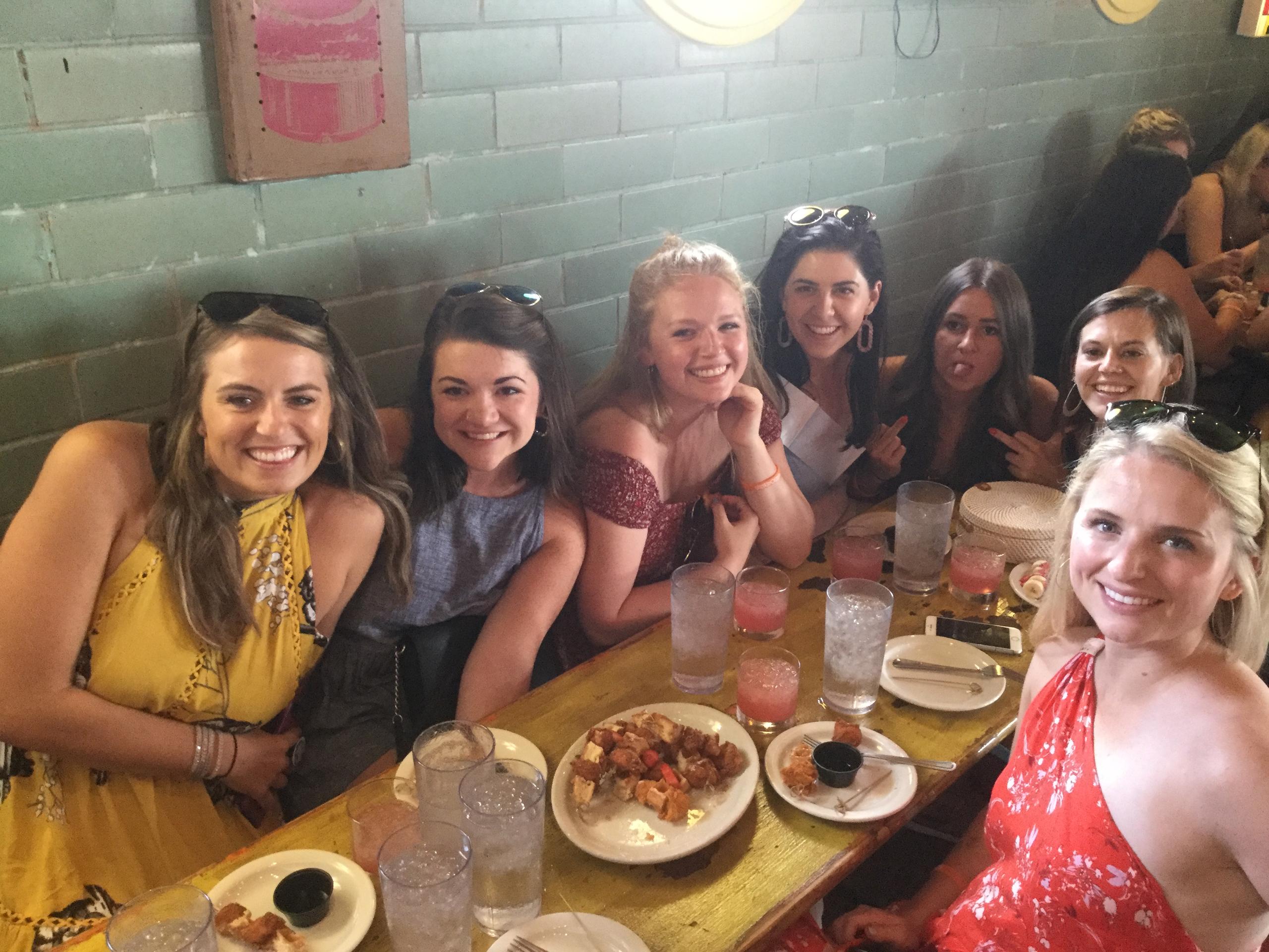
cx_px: 634
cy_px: 476
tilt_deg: -26.3
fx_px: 1136
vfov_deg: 45.4
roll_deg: -3.9
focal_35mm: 31
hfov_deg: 58.4
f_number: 2.4
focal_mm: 3.3
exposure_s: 1/17
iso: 200
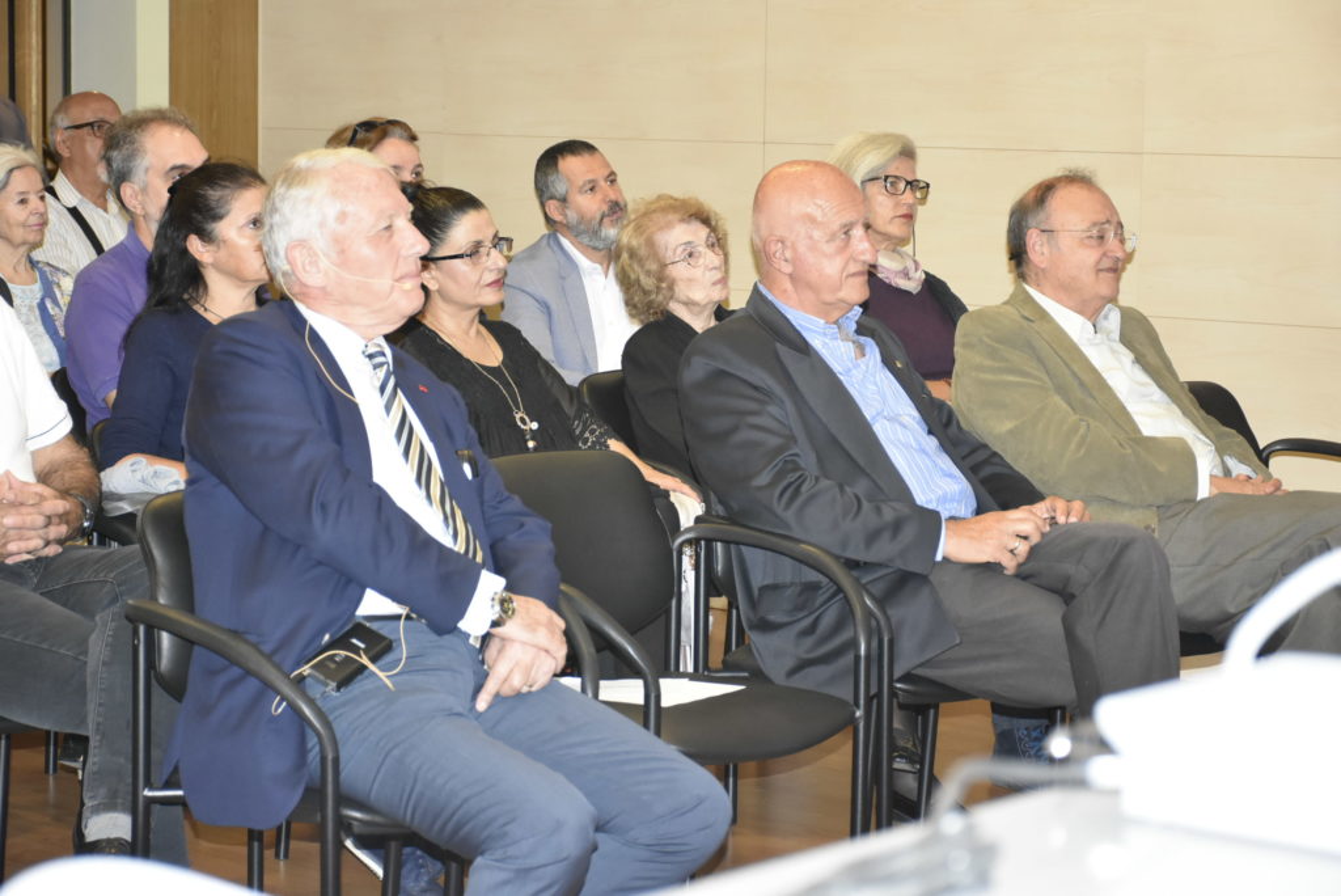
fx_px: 3131
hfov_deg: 24.2
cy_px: 448
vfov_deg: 16.3
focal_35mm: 84
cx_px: 670
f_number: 5.6
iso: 1600
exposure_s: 1/60
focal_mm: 56
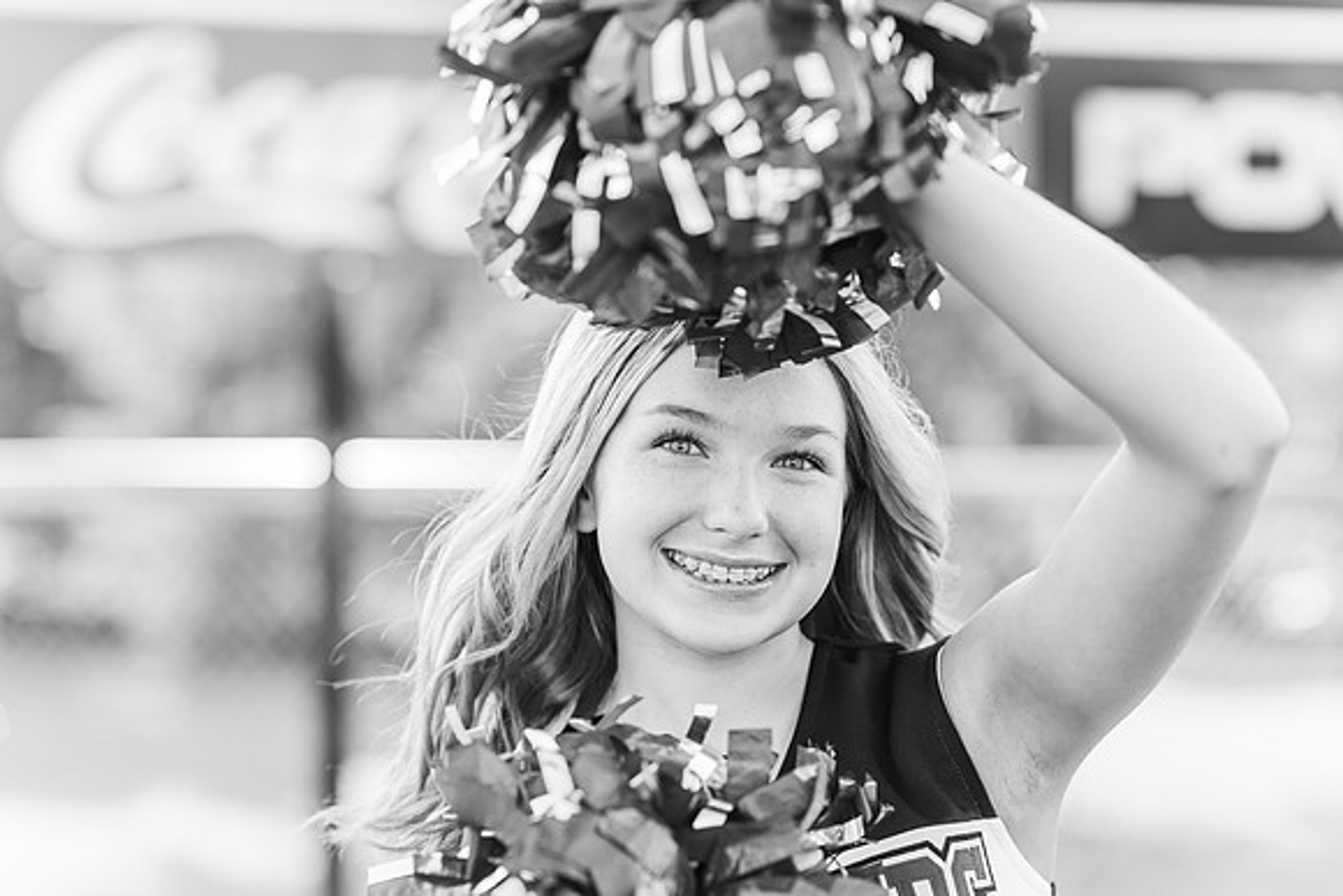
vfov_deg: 16.1
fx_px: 3172
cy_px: 448
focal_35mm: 85
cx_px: 672
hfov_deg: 23.9
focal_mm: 85
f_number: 2.8
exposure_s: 1/500
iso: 200
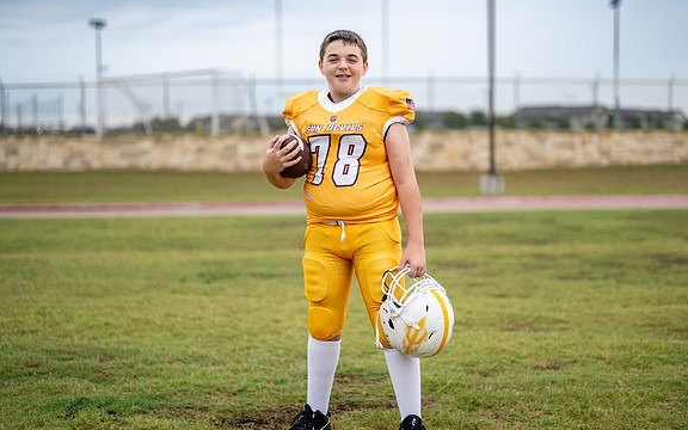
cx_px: 364
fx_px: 1125
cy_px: 213
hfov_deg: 34.0
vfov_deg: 21.6
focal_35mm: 60
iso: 320
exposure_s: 1/2000
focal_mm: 50
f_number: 1.2
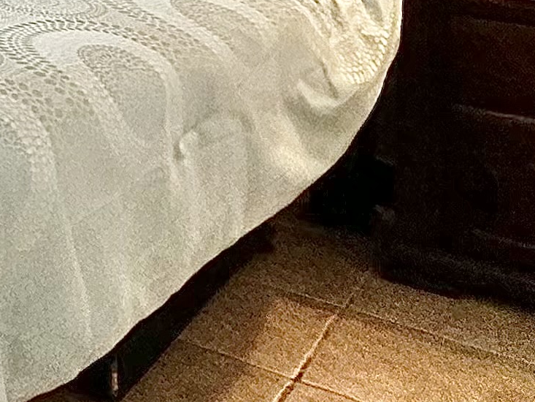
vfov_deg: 16.8
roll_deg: +0.7
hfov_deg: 17.7
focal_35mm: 77
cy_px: -249
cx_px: -542
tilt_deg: -2.7
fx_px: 1190
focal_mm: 2.22
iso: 160
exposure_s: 1/60
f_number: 2.2
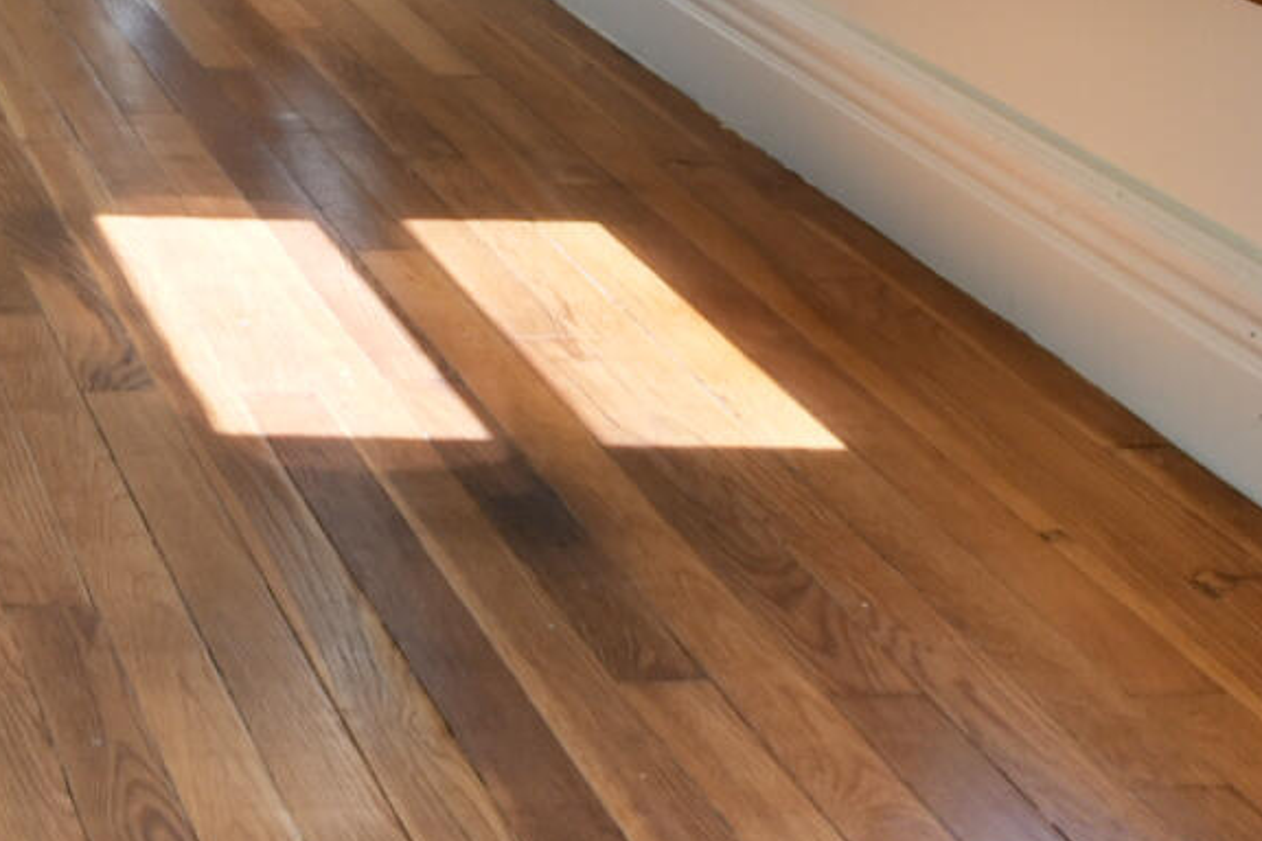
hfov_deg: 23.5
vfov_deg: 15.6
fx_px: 2559
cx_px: -493
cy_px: -739
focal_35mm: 73
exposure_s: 1/80
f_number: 10
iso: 800
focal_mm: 14
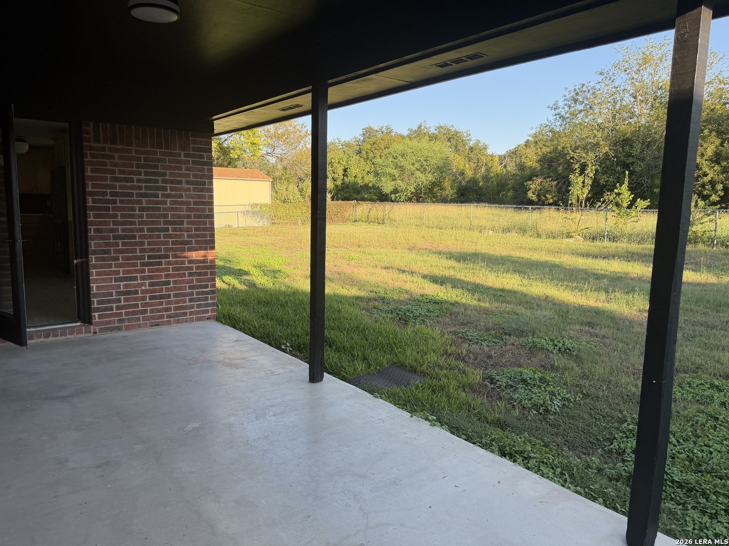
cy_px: 273
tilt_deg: -7.7
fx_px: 505
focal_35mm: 24
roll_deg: -1.1
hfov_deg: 71.6
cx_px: 364
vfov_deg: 56.8
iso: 100
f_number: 1.78
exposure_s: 1/1250
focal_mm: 6.76
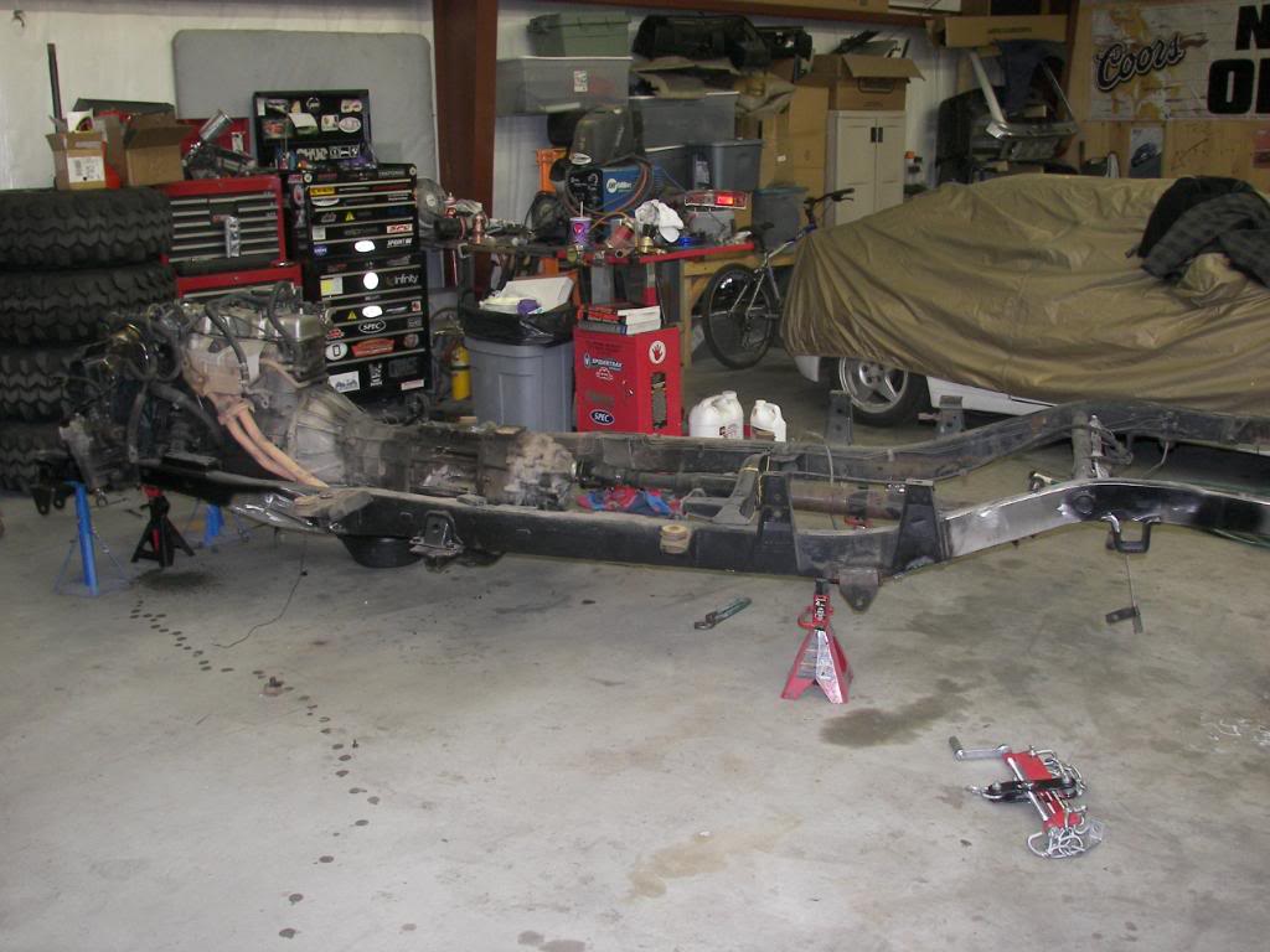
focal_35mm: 36
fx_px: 1321
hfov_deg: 51.4
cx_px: 635
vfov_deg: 39.7
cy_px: 476
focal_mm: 6
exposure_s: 1/30
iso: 125
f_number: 2.8
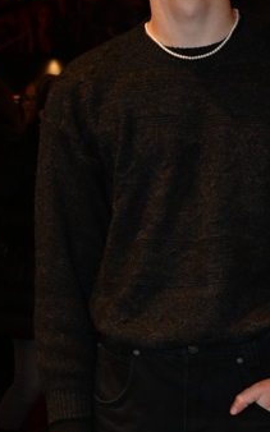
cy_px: 438
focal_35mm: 100
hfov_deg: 12.9
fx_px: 1178
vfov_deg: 20.1
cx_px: 282
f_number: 5.6
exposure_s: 1/100
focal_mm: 32
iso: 2000
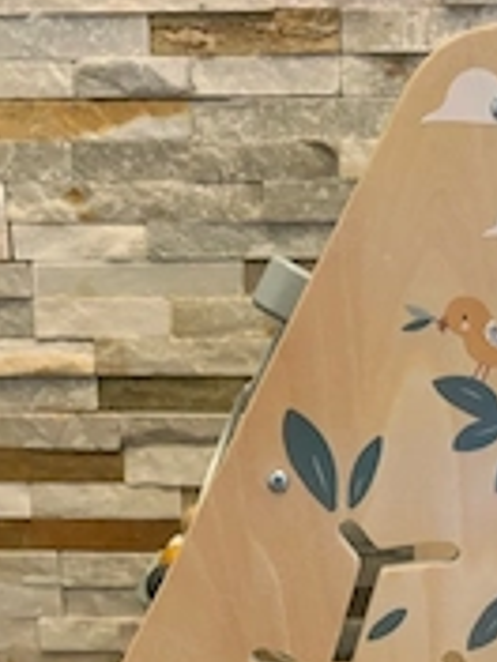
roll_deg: -0.5
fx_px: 1129
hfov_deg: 24.7
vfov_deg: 30.9
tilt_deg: -17.8
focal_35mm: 59
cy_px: 624
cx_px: 339
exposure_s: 1/50
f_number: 1.6
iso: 320
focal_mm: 5.96
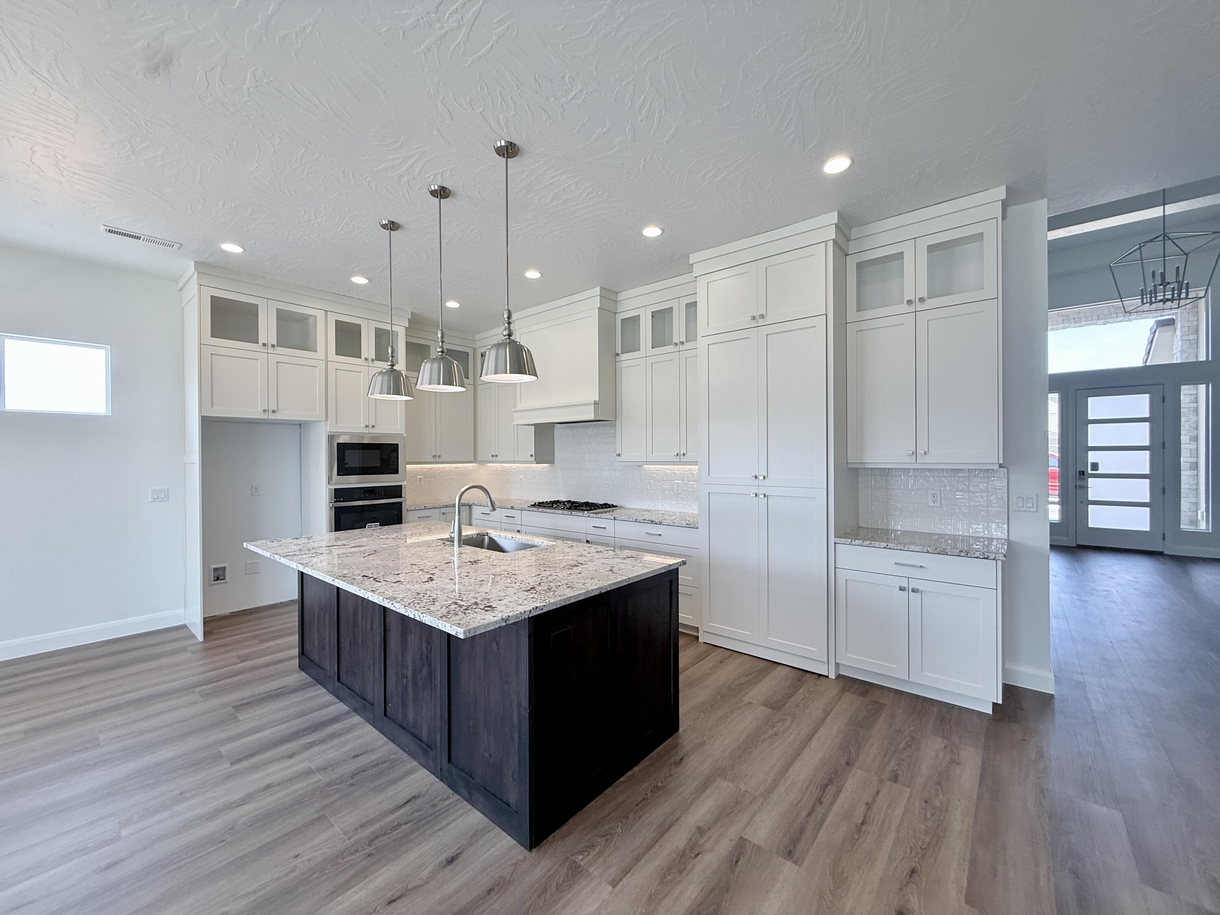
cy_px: 458
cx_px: 610
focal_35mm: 14
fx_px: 493
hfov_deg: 102.1
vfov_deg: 85.7
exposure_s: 1/120
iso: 100
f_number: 2.2
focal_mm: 2.22
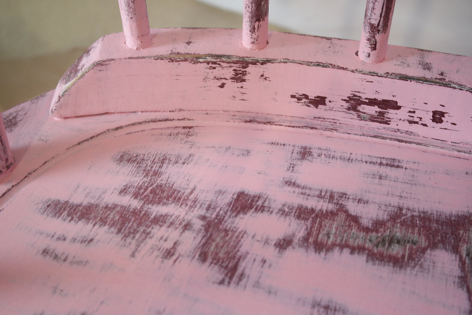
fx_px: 642
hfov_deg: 40.3
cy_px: 158
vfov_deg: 27.5
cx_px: 236
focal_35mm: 49
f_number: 9
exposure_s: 1/30
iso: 800
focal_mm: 32
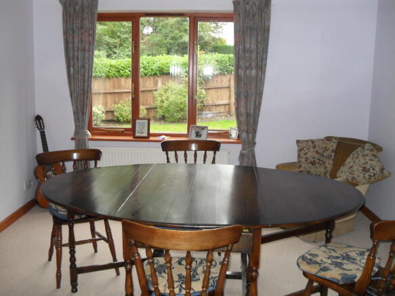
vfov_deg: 40.7
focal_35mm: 35
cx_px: 198
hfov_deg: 52.6
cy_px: 148
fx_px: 399
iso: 200
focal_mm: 6.2
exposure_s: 1/45
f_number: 2.8
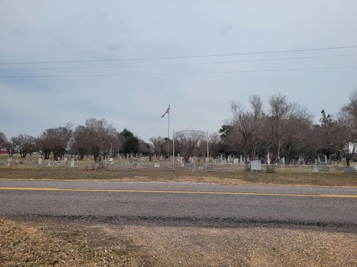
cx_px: 178
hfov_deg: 67.3
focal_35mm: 26
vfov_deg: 53.1
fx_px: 268
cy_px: 134
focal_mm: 5.4
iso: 40
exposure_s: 1/1027
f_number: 1.8
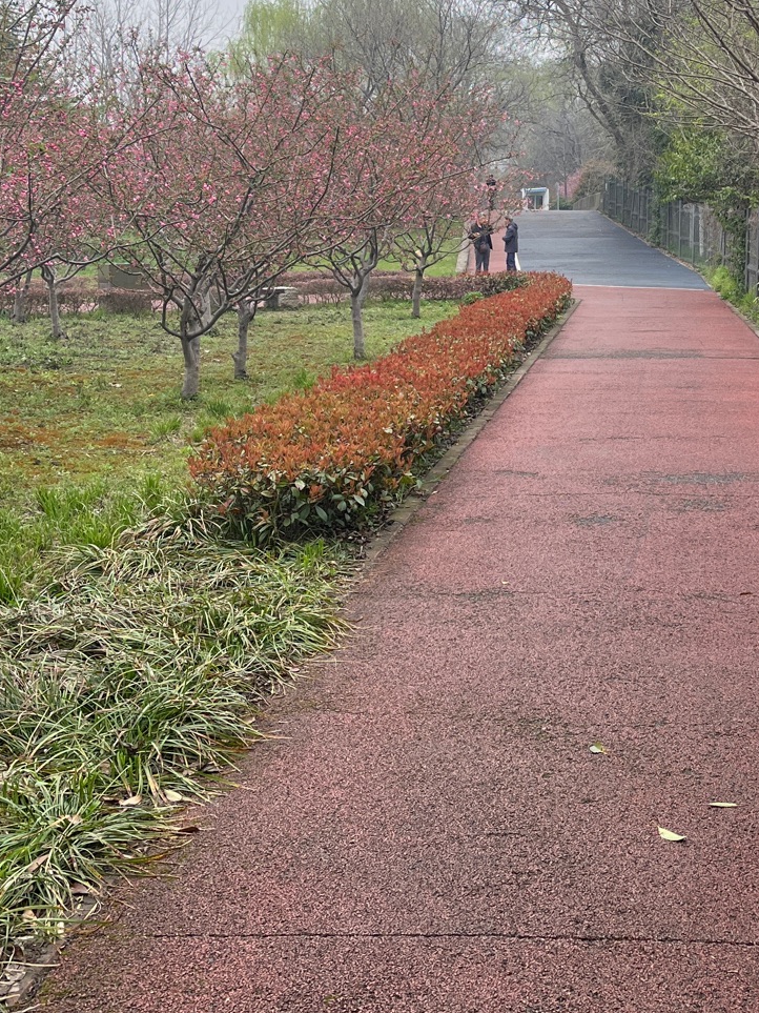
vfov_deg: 35.4
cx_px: 535
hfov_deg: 26.8
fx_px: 1579
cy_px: 379
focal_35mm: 54
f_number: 1.6
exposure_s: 1/1802
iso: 50
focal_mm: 5.1
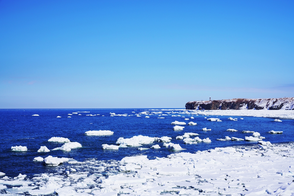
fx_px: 539
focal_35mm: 66
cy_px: 98
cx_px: 147
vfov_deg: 20.6
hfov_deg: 30.5
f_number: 11
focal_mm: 66
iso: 100
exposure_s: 1/200
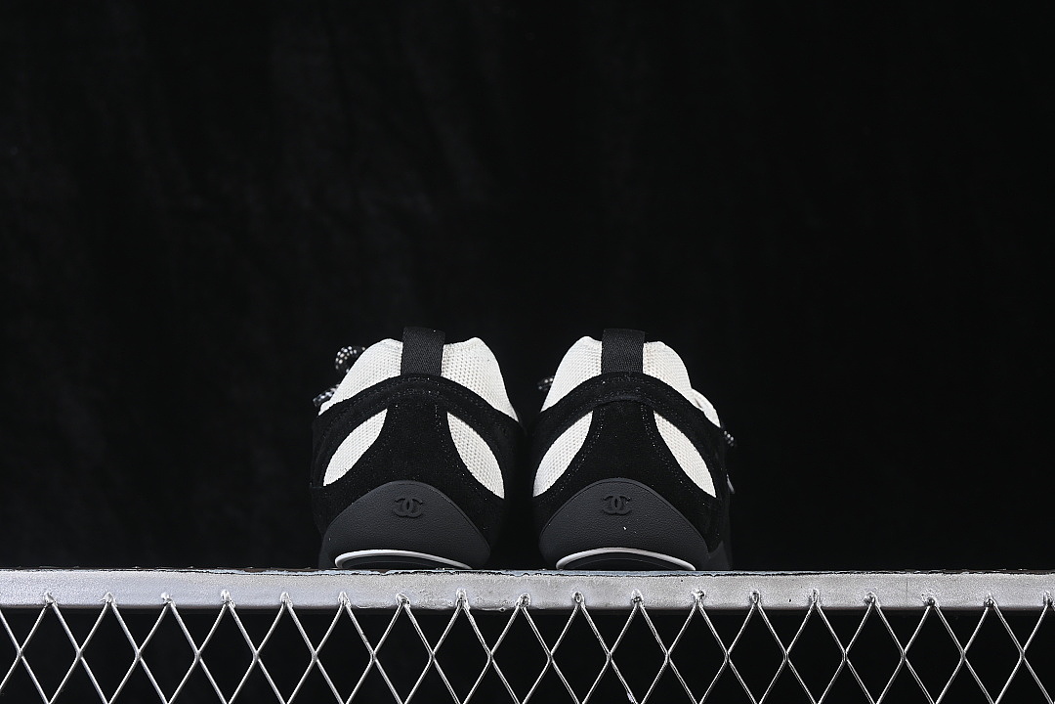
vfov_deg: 18.2
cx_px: 528
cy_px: 352
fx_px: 2198
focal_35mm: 75
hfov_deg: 27.0
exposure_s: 1/60
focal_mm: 50
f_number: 6.3
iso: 160
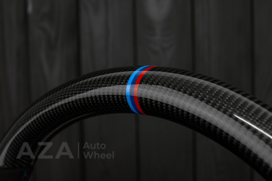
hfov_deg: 37.8
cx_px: 136
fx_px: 397
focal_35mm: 52
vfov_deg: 25.8
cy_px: 90
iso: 500
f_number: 6.3
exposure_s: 1/125
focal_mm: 35
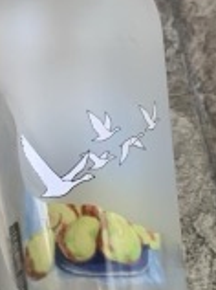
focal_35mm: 79
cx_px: 62
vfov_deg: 24.7
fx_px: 659
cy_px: 123
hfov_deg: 18.5
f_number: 1.8
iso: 160
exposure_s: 1/60
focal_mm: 4.25
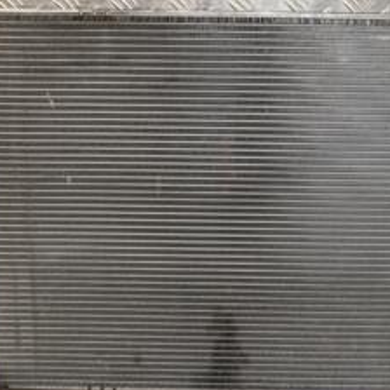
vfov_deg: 23.1
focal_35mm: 75
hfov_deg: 22.9
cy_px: 207
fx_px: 956
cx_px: 280
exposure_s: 1/200
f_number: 5
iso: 800
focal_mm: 22
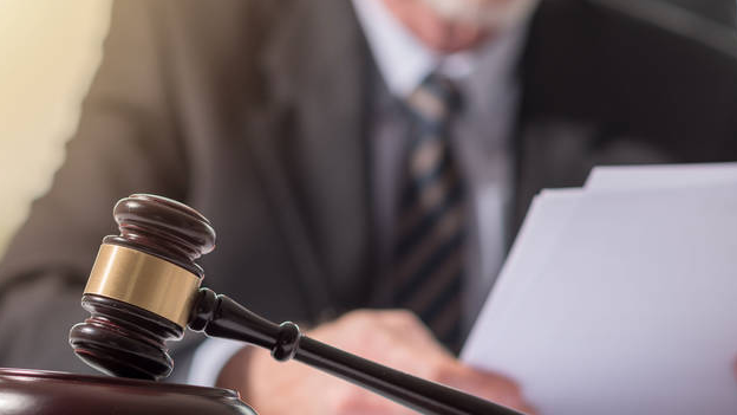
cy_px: 213
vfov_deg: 8.3
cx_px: 279
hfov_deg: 14.7
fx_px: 2853
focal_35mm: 146
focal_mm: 85
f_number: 2.8
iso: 100
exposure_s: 1/200
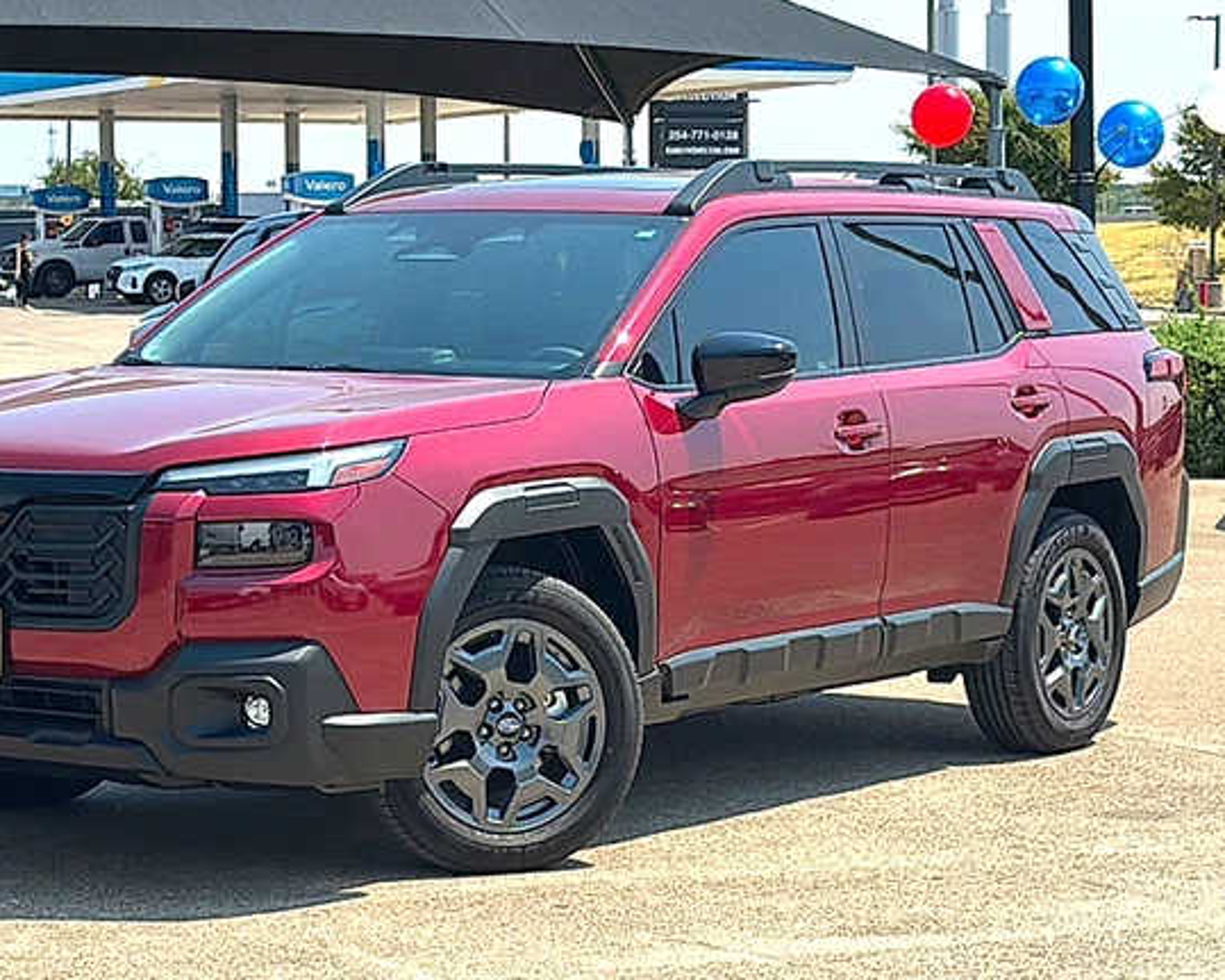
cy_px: 522
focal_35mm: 85
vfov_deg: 18.1
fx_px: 3081
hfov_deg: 22.4
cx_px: 484
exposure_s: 1/4808
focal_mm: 6.86
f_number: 1.78
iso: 80
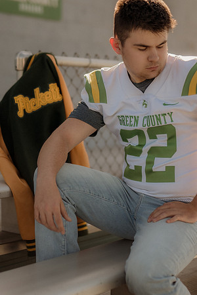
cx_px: 98
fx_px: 616
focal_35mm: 75
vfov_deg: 27.0
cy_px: 148
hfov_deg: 18.2
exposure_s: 1/8000
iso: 400
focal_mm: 50
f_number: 1.4
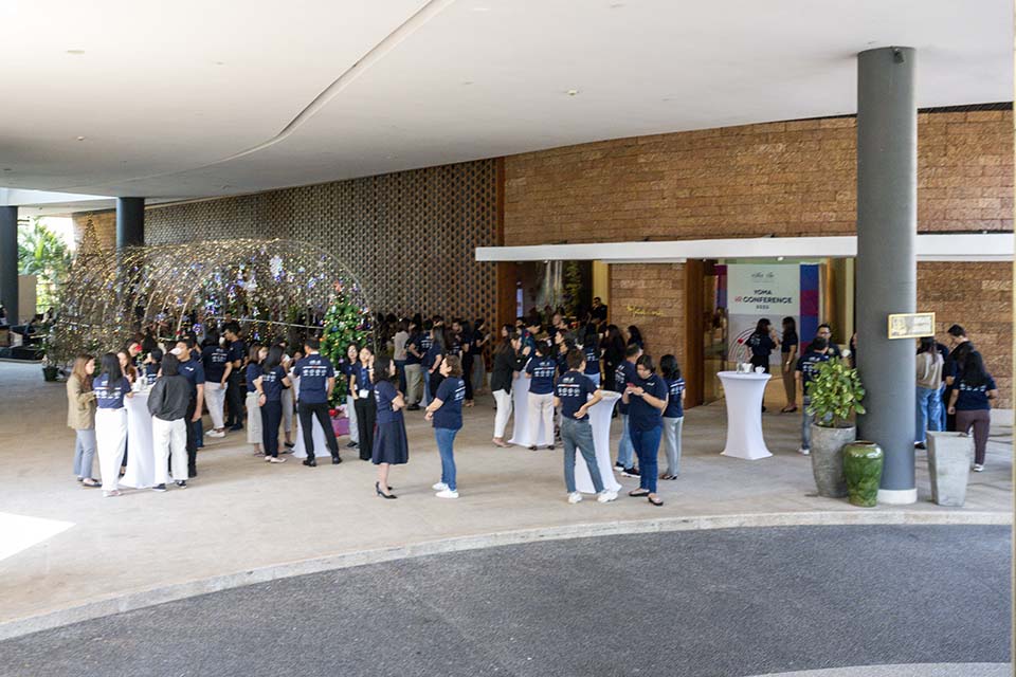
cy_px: 338
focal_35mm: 29
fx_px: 818
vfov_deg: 45.0
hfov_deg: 63.7
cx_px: 508
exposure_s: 1/200
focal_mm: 29
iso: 5000
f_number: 6.3
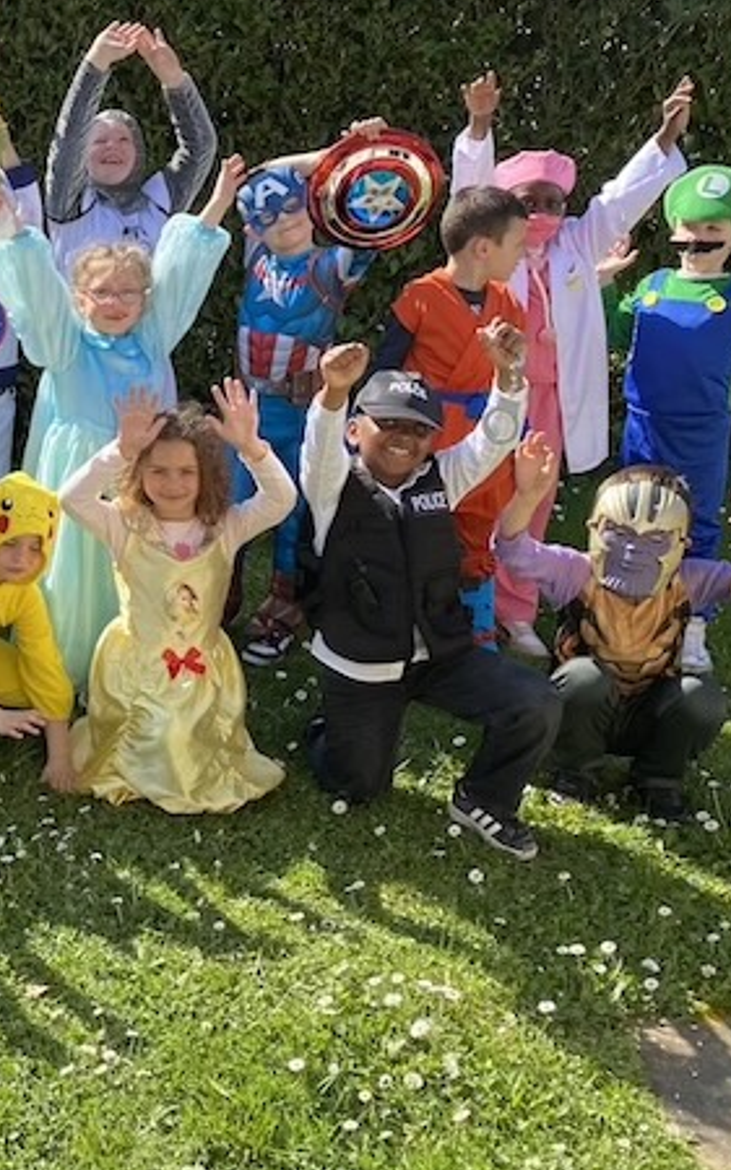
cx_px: -193
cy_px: 489
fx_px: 1563
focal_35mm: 49
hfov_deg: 23.6
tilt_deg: -13.6
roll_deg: +0.0
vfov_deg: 40.9
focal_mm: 4.25
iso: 32
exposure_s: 1/698
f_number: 1.8
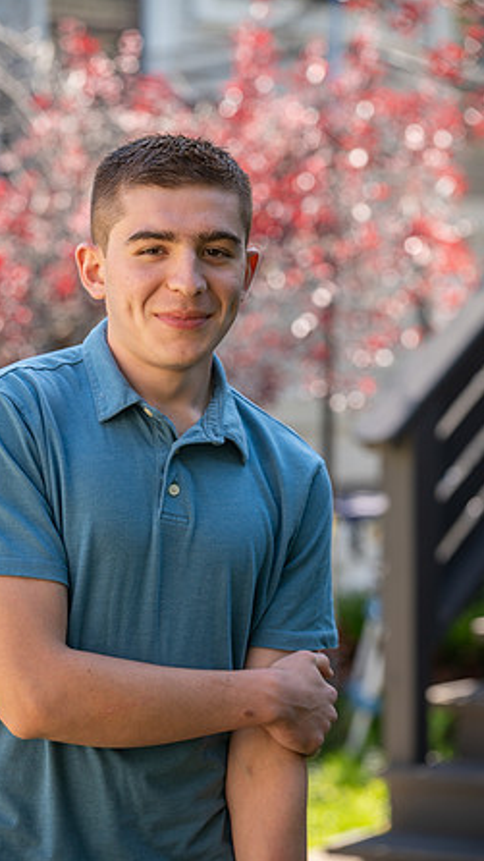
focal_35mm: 132
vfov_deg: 16.3
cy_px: 430
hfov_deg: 9.2
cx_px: 217
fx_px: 3011
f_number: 4
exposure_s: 1/250
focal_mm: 125
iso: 250
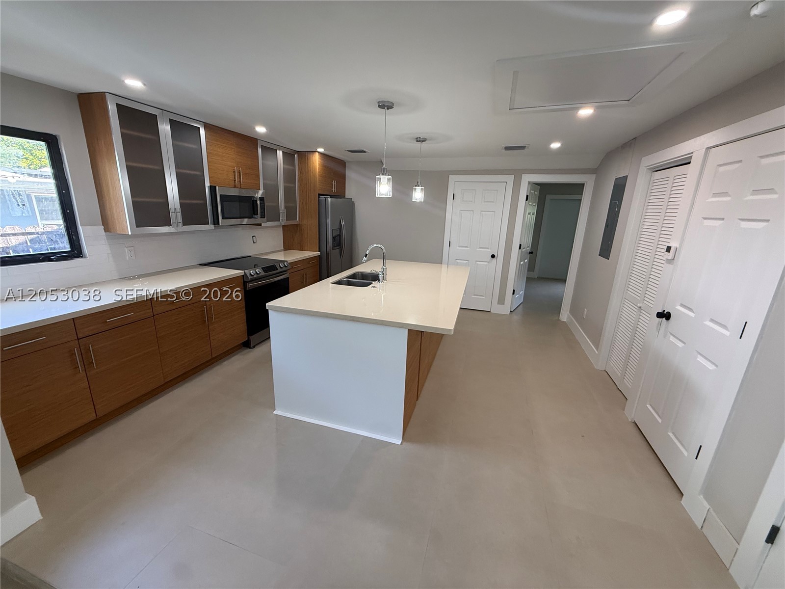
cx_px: 392
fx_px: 317
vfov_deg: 85.7
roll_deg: -1.9
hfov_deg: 102.1
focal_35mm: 14
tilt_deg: -14.4
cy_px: 294
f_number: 2.2
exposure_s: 1/120
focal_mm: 2.22
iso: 250
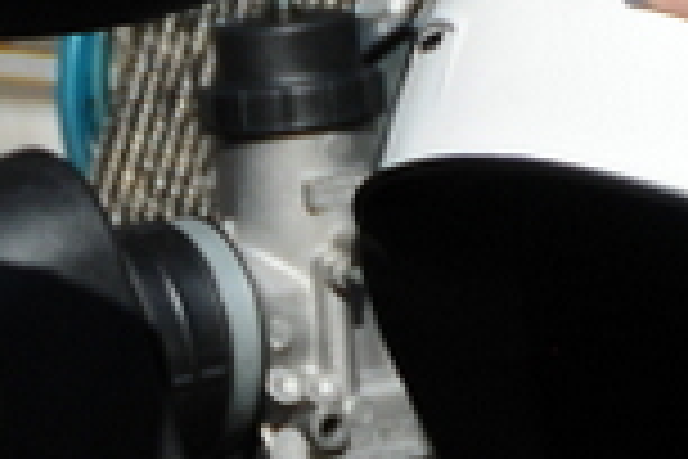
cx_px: 1781
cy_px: -760
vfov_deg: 2.0
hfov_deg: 2.9
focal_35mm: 701
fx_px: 13396
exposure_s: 1/2500
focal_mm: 70
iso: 400
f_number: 5
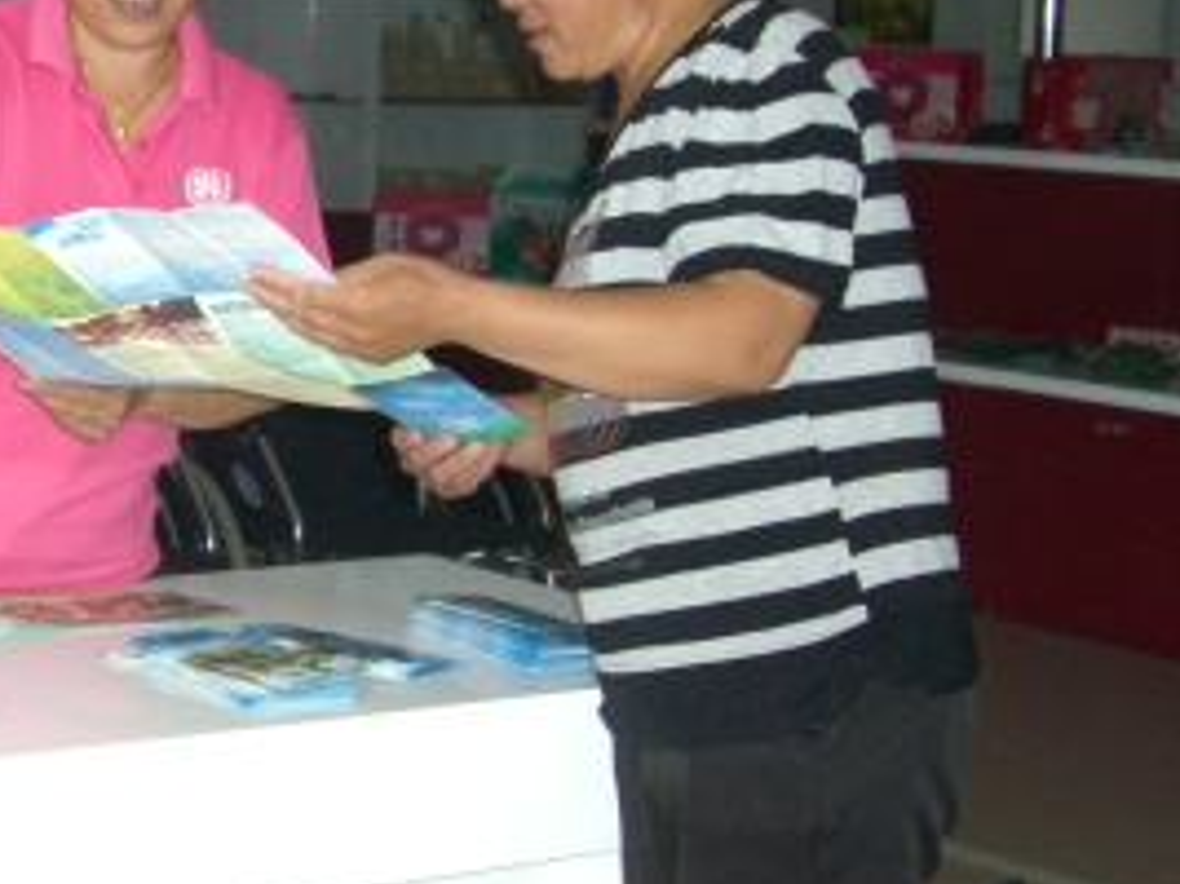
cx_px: -88
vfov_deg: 16.2
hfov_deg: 20.6
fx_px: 3101
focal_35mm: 91
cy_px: 305
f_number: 2.8
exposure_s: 1/60
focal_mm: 7.9
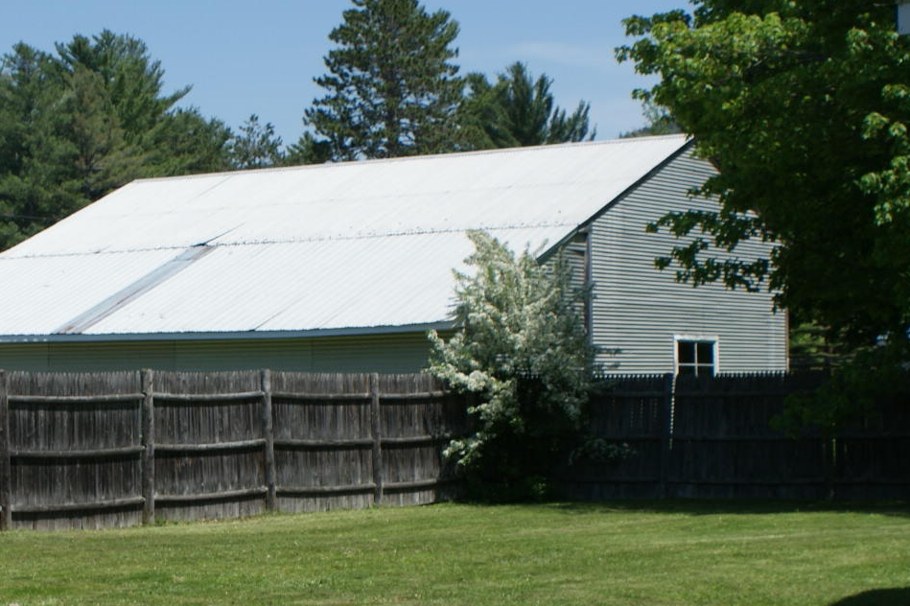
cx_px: 231
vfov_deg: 16.0
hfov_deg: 23.7
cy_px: 420
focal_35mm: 85
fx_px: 2148
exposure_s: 1/250
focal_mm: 28
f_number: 9
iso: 100
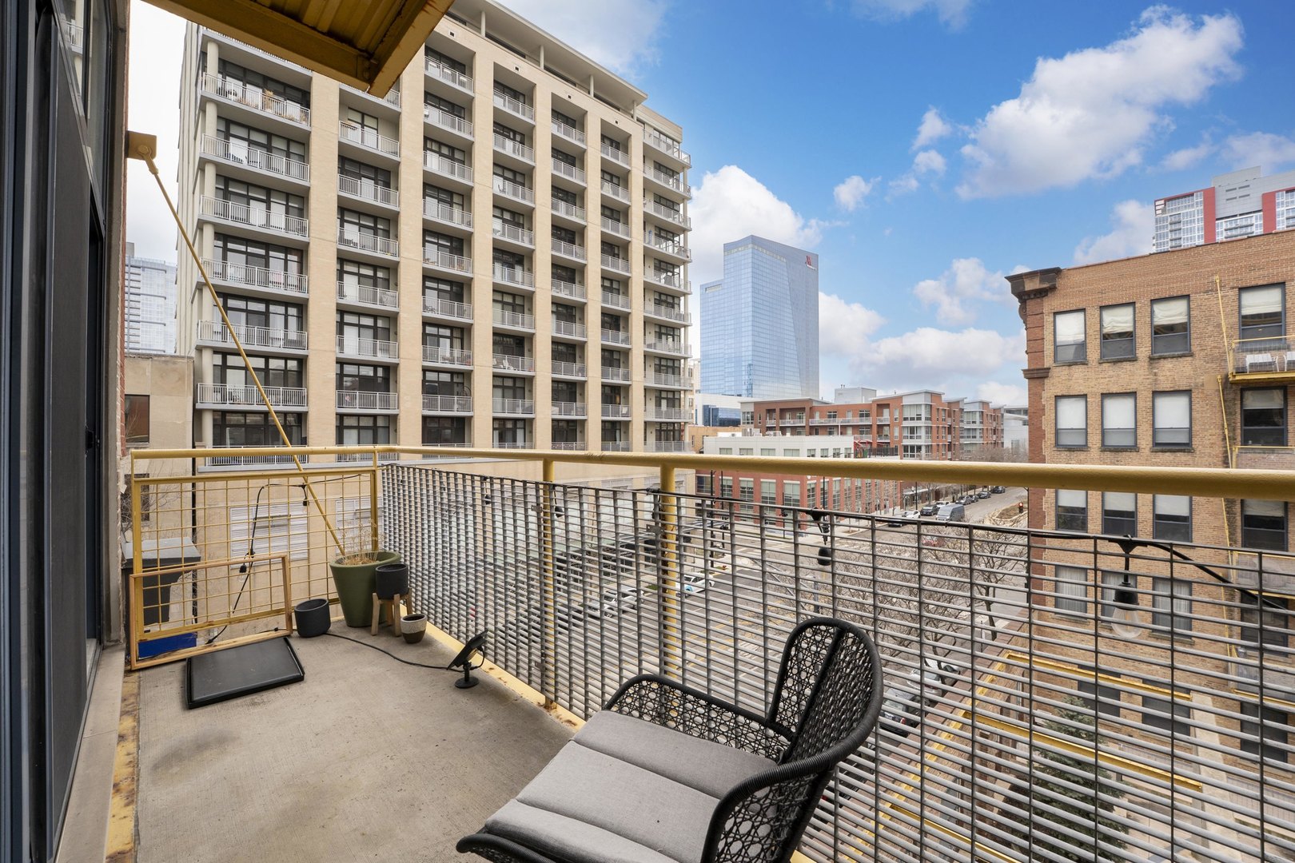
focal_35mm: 14
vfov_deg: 81.2
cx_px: 648
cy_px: 432
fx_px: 504
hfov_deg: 104.3
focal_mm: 14
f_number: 9
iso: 200
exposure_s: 1/80
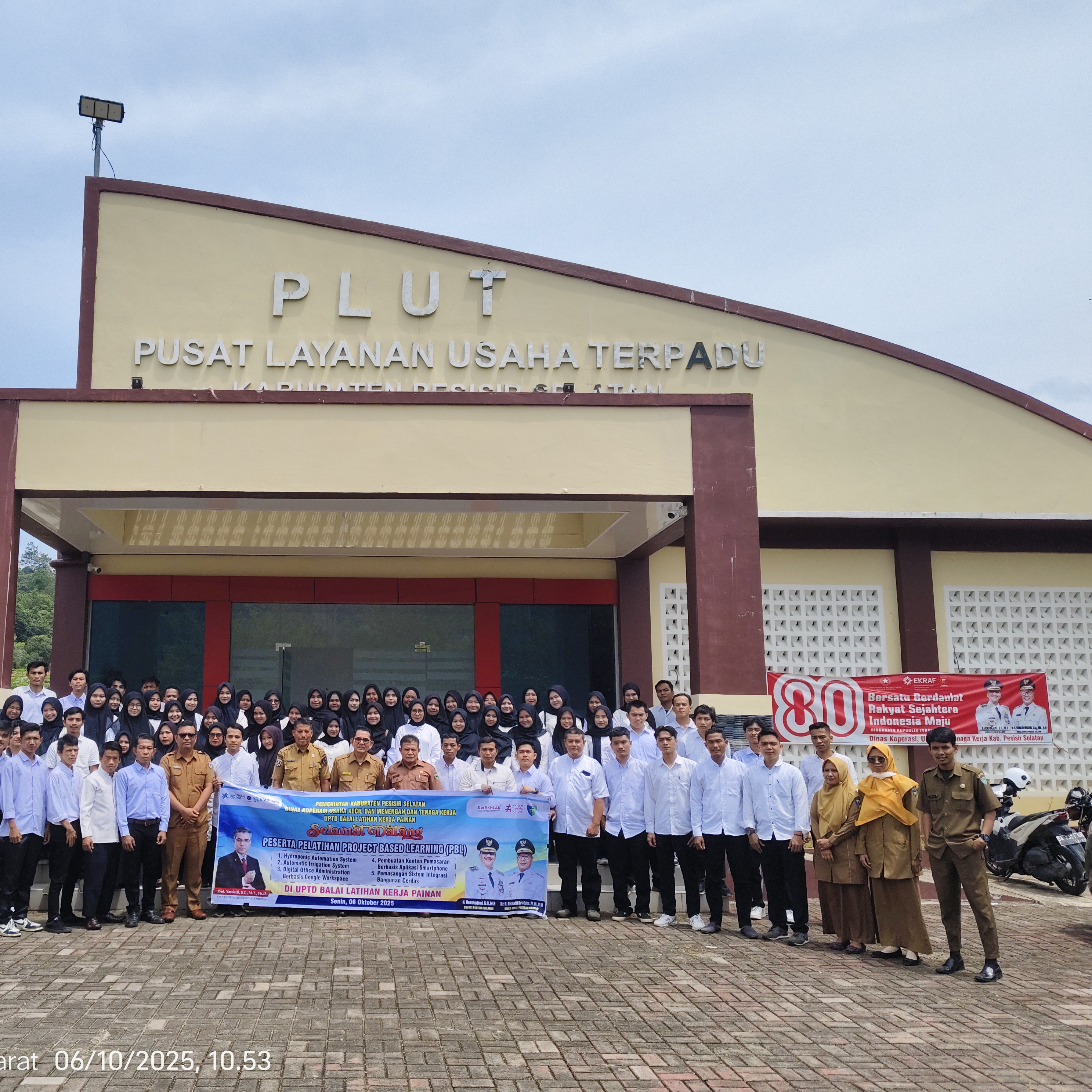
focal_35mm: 28
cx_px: 348
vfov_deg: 57.3
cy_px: 546
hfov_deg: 55.9
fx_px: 999
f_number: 1.88
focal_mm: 5.56
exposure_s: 1/2967
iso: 50
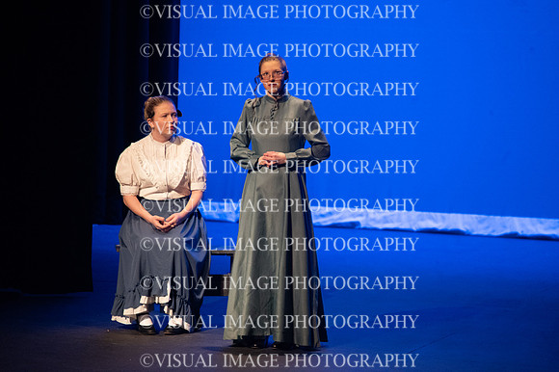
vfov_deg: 3.3
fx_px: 6518
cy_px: 186
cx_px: 280
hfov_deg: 4.9
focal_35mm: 420
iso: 10000
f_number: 6.3
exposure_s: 1/160
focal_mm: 420
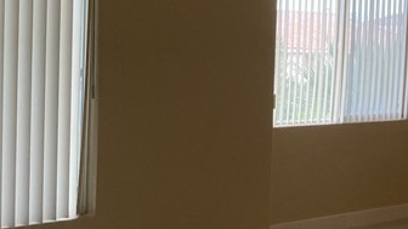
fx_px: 1006
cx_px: 149
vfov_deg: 13.0
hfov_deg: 22.9
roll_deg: -3.0
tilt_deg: -2.4
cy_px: 114
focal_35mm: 93
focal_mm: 3.99
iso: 80
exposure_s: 1/120
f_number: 1.8
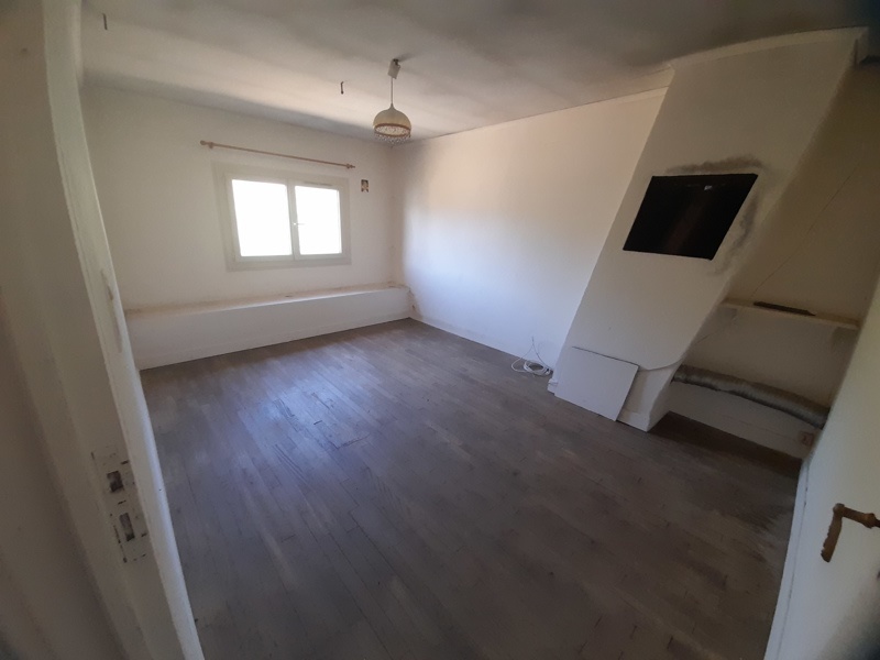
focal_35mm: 13
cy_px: 330
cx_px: 440
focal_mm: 1.42
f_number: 2.2
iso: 160
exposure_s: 1/50
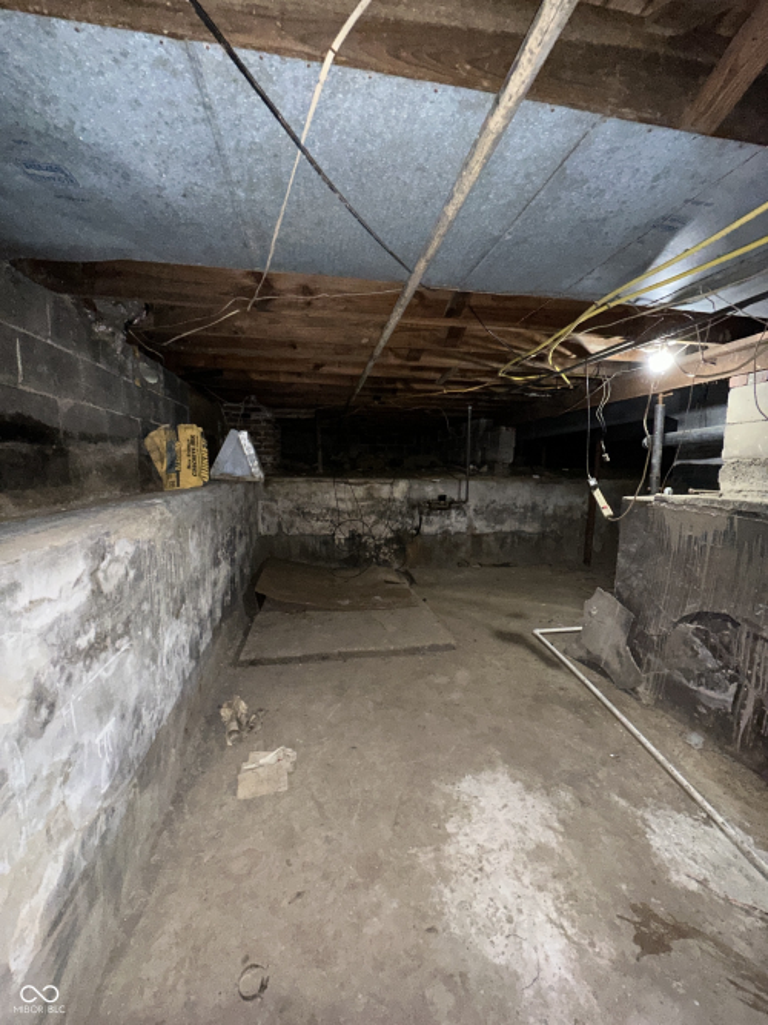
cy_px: 512
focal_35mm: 14
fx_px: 414
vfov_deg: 102.1
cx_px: 384
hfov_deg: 85.7
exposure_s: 1/22
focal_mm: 2.22
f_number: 2.2
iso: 800
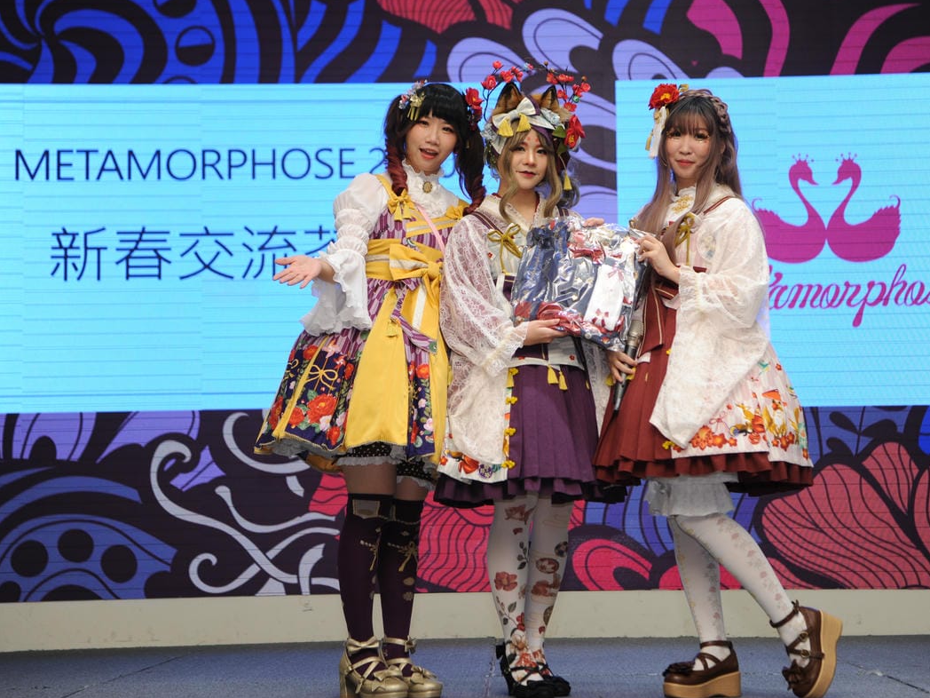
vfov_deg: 19.1
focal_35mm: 77
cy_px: 350
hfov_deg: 25.3
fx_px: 2069
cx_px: 517
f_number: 3.2
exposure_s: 1/160
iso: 500
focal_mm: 70
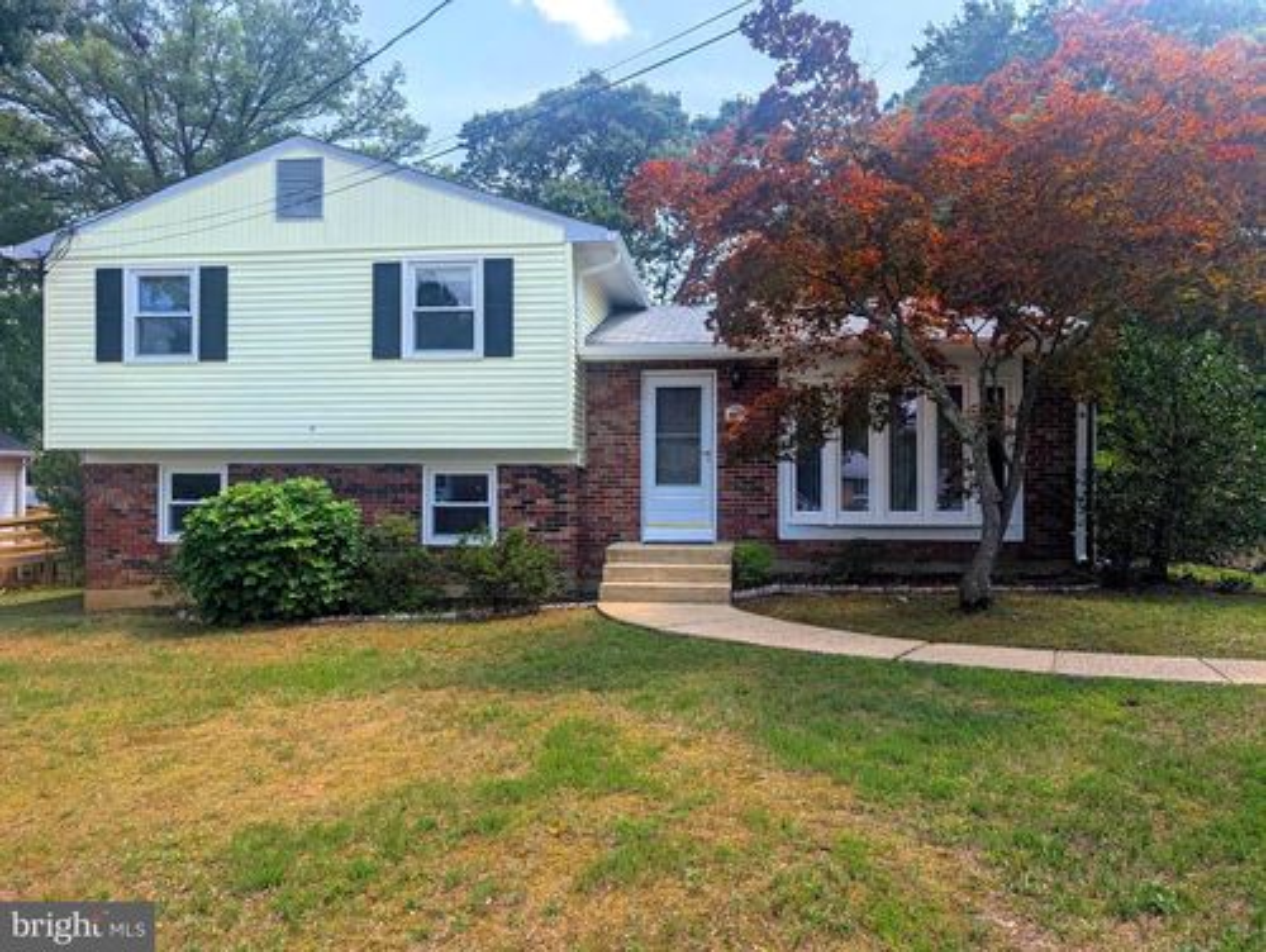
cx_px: 633
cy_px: 476
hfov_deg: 71.5
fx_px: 879
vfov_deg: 56.9
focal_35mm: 24
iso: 20
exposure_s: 1/810
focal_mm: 6.9
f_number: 1.68
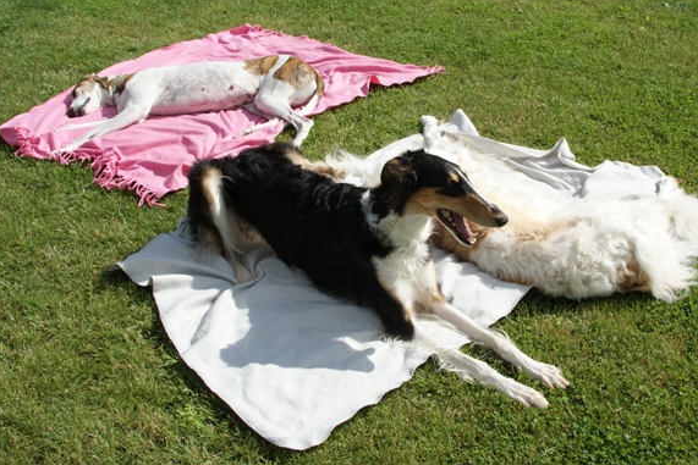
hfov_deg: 51.9
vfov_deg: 36.0
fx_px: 718
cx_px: 367
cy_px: 229
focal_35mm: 37
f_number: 10
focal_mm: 22
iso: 100
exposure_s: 1/250
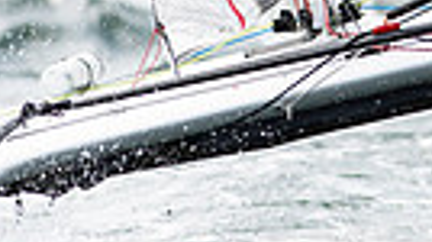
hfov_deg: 1.1
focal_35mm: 2044
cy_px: -308
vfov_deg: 0.6
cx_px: 677
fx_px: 23386
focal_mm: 300
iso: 400
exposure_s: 1/4000
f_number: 5
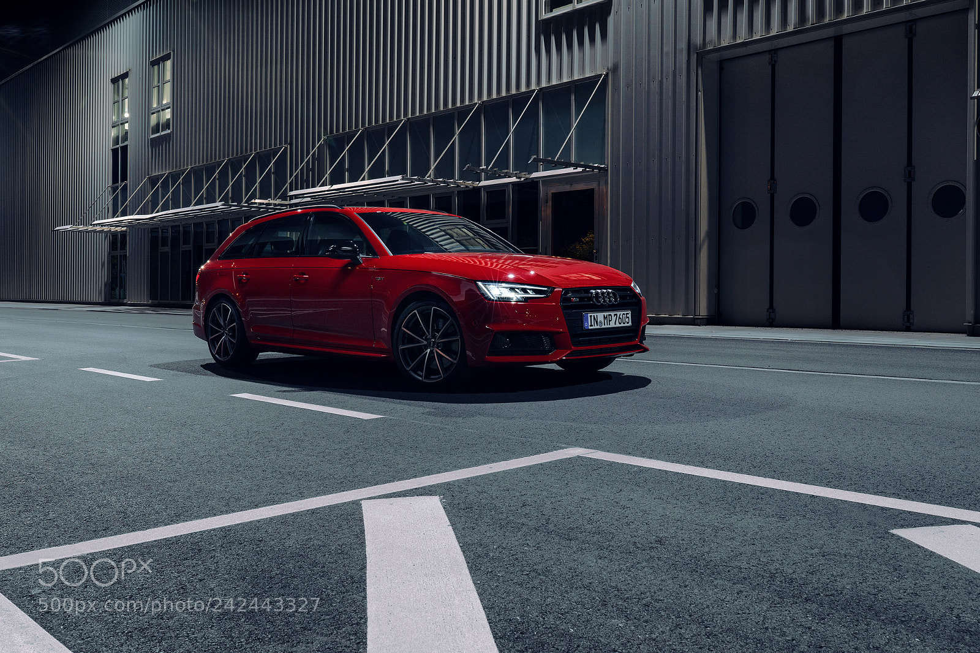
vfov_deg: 37.8
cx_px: 490
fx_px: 953
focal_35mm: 35
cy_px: 326
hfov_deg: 54.4
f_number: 11
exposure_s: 1.6
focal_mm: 35
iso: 100
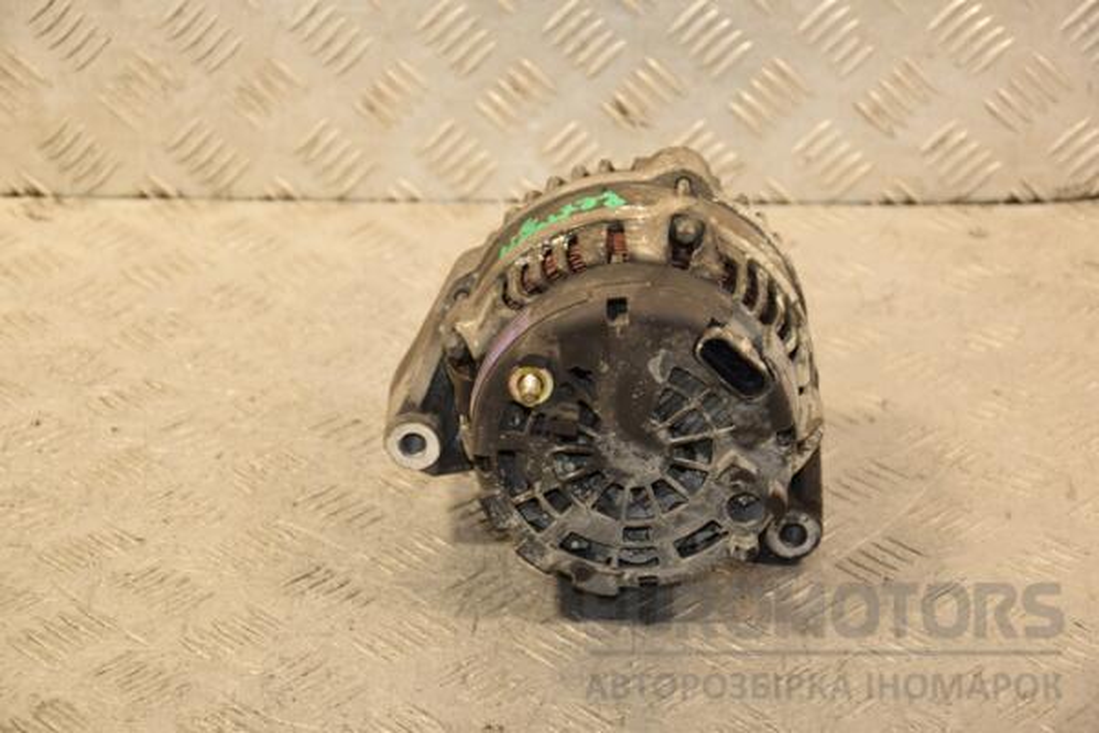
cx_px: 550
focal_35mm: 99
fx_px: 3022
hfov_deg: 20.6
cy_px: 366
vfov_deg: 13.8
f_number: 5.3
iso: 800
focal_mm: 66
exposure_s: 1/160
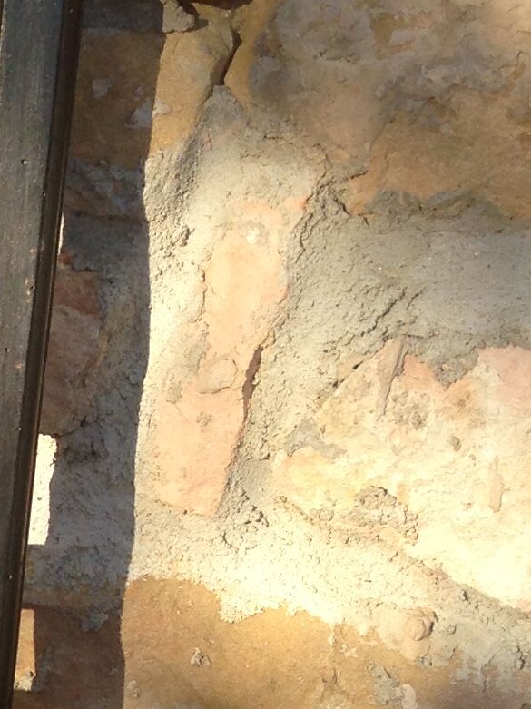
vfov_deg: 13.6
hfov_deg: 10.1
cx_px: -450
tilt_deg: -25.1
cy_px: 1000
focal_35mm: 138
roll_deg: -1.4
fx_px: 2825
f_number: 2.4
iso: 50
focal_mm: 4.12
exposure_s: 1/775
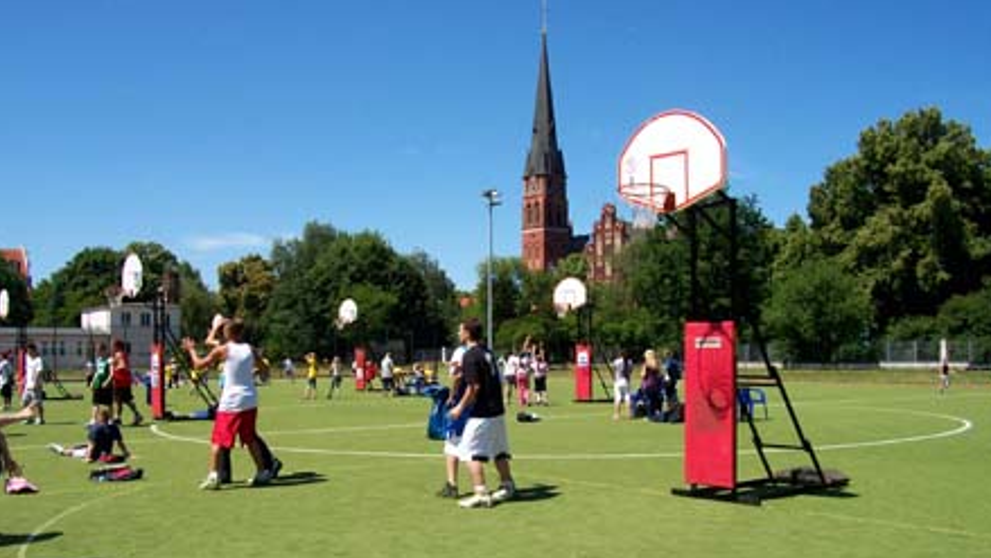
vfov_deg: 31.1
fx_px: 999
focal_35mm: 38
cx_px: 499
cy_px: 337
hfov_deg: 52.8
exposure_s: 1/492
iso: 80
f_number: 5.1
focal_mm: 5.6
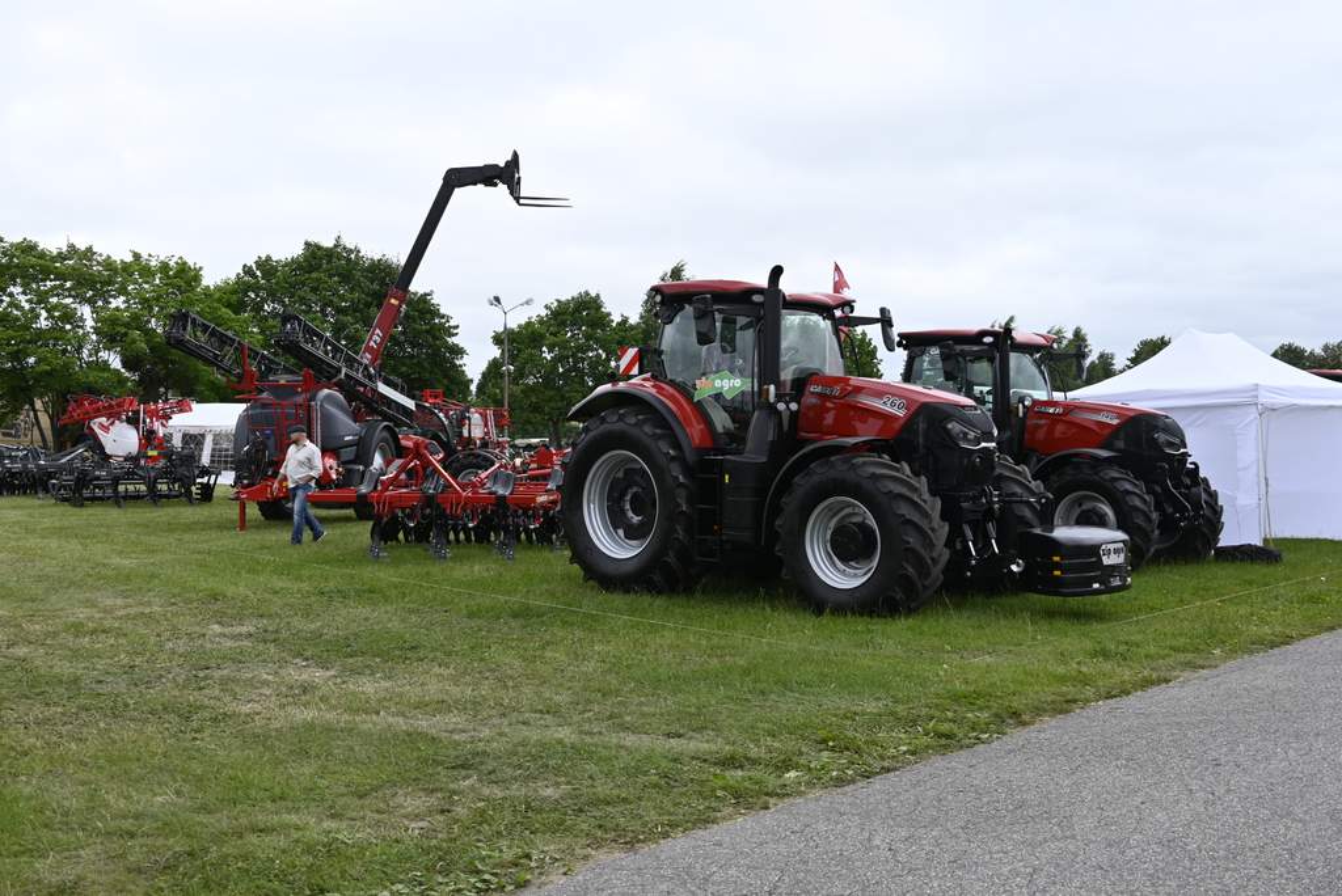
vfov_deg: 36.0
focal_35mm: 37
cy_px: 448
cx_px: 671
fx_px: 1380
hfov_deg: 51.9
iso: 250
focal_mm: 37
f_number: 8
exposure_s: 1/250
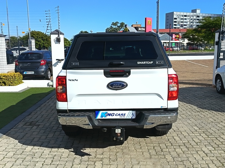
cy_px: 84
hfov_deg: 50.1
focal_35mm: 37
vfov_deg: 38.7
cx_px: 112
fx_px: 240
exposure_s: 1/988
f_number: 1.75
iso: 101
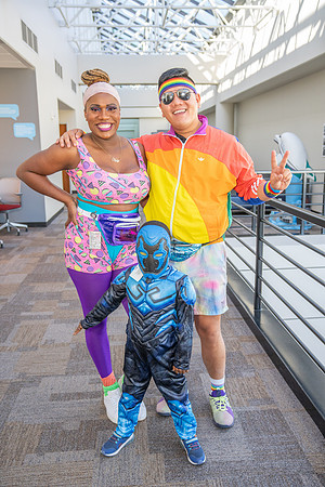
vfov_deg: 57.2
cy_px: 244
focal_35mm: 33
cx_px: 162
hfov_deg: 40.0
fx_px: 447
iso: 2500
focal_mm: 33
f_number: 4
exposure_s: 1/160
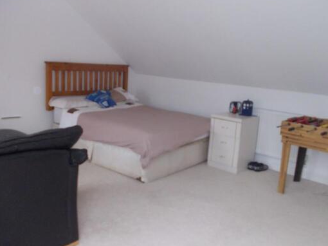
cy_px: 131
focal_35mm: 32
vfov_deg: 44.1
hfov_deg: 56.8
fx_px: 303
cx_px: 176
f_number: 2.7
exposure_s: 1/25
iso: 200
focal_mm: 4
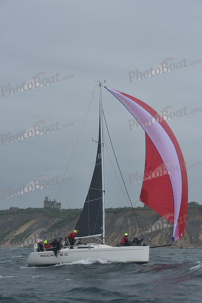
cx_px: 101
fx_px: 799
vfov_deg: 21.5
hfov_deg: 14.4
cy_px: 152
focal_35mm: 95
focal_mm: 95
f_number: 7.1
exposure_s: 1/1000
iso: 320
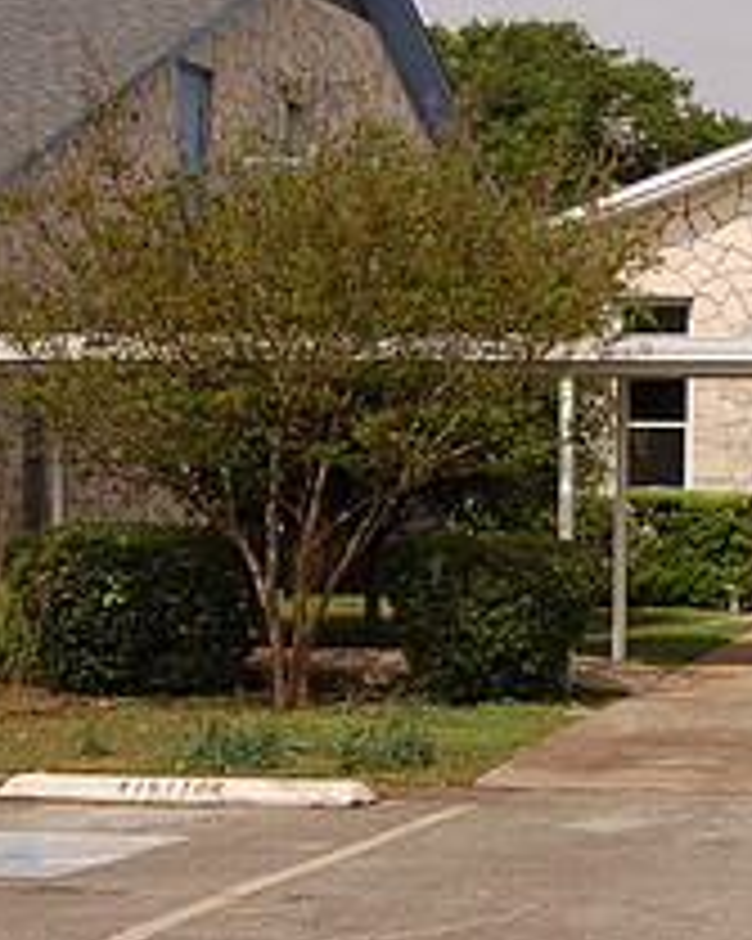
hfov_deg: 17.6
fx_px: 2172
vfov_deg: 24.4
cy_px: 324
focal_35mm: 78
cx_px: 1135
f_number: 10
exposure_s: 1/400
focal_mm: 20
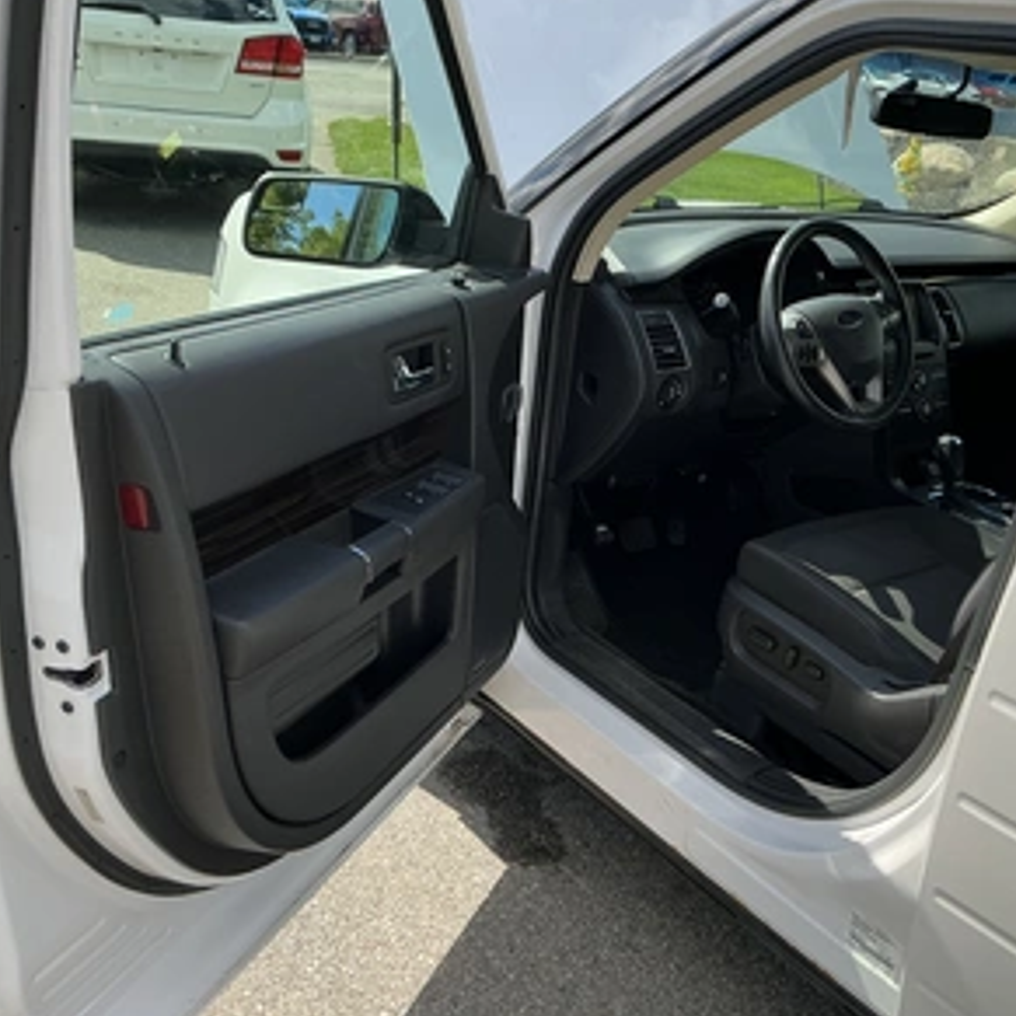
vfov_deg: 48.4
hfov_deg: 48.3
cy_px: 499
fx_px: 1129
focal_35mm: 34
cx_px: 587
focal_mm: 3
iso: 25
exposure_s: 1/770
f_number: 1.8
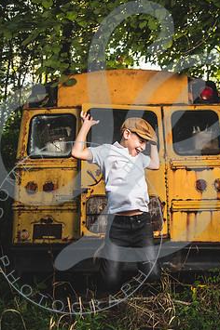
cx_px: 118
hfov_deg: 39.9
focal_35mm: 33
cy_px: 157
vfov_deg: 57.2
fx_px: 303
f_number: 2.8
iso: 100
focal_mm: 26
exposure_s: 1/160
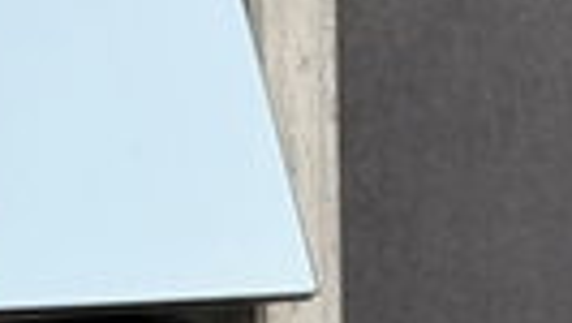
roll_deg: +0.9
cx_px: 280
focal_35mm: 301
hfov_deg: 7.2
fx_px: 4568
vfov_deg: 4.0
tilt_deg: -7.9
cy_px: 788
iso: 64
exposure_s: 1/452
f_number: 1.78
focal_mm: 6.76
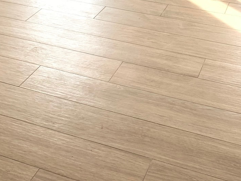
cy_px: -59
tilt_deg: -13.3
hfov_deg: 25.8
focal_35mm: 74
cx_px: 41
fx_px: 515
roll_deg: -0.3
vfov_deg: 18.4
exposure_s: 1/122
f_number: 1.8
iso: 32
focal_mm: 4.25
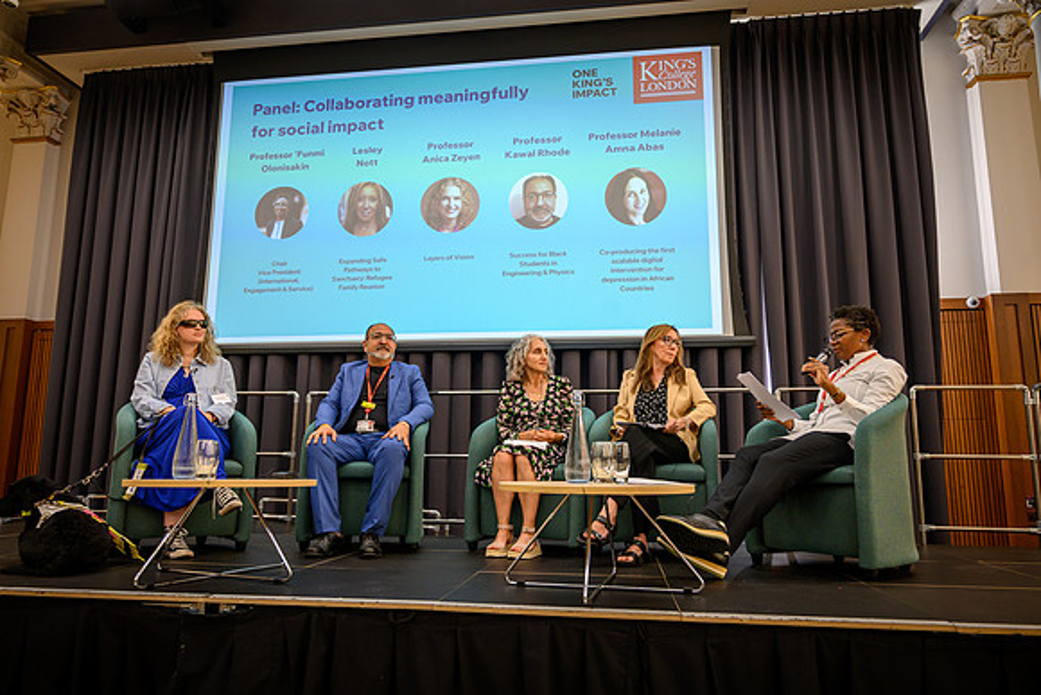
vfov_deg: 52.7
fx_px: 701
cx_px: 520
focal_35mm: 24
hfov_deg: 73.2
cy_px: 348
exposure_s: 1/80
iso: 1400
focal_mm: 24
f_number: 4
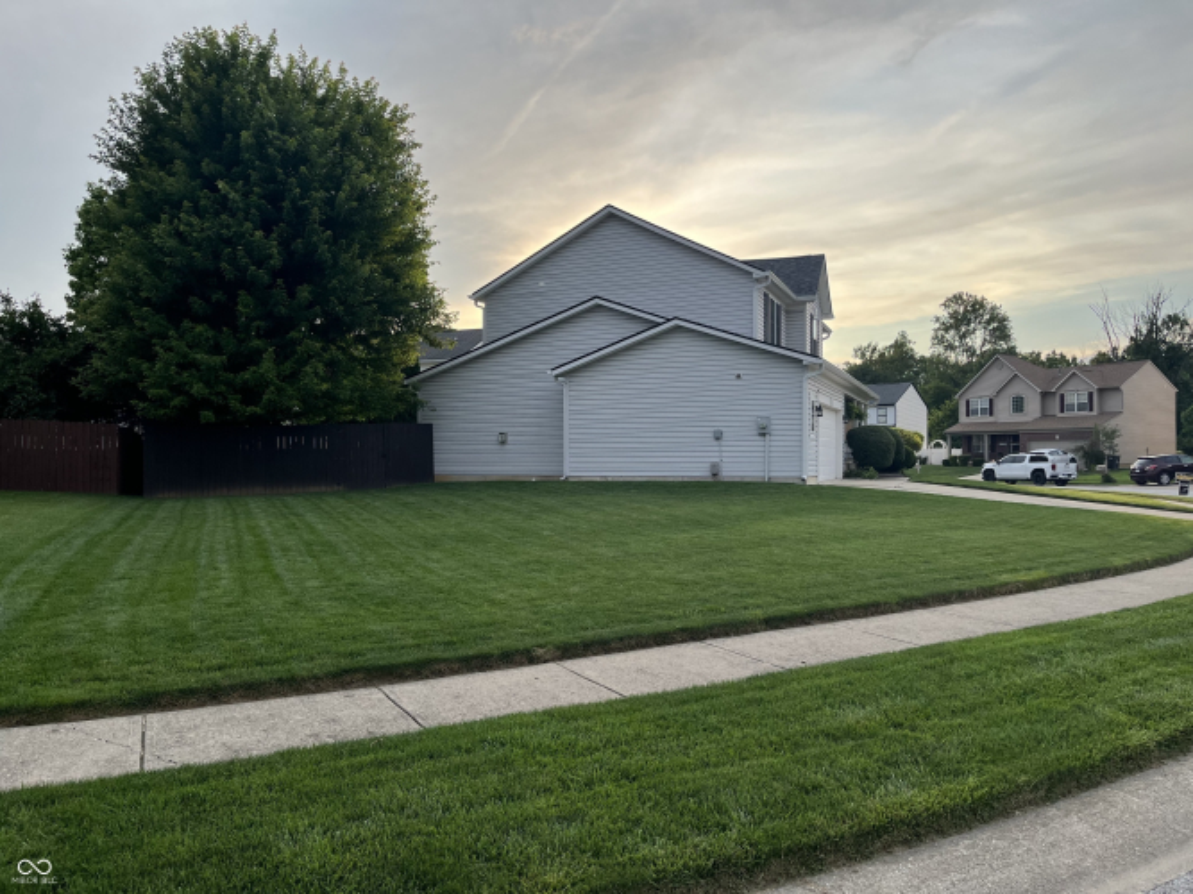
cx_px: 596
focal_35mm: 26
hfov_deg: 67.3
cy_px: 447
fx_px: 896
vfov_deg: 53.0
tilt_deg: +0.8
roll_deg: +0.5
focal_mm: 5.1
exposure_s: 1/1558
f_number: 1.6
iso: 50
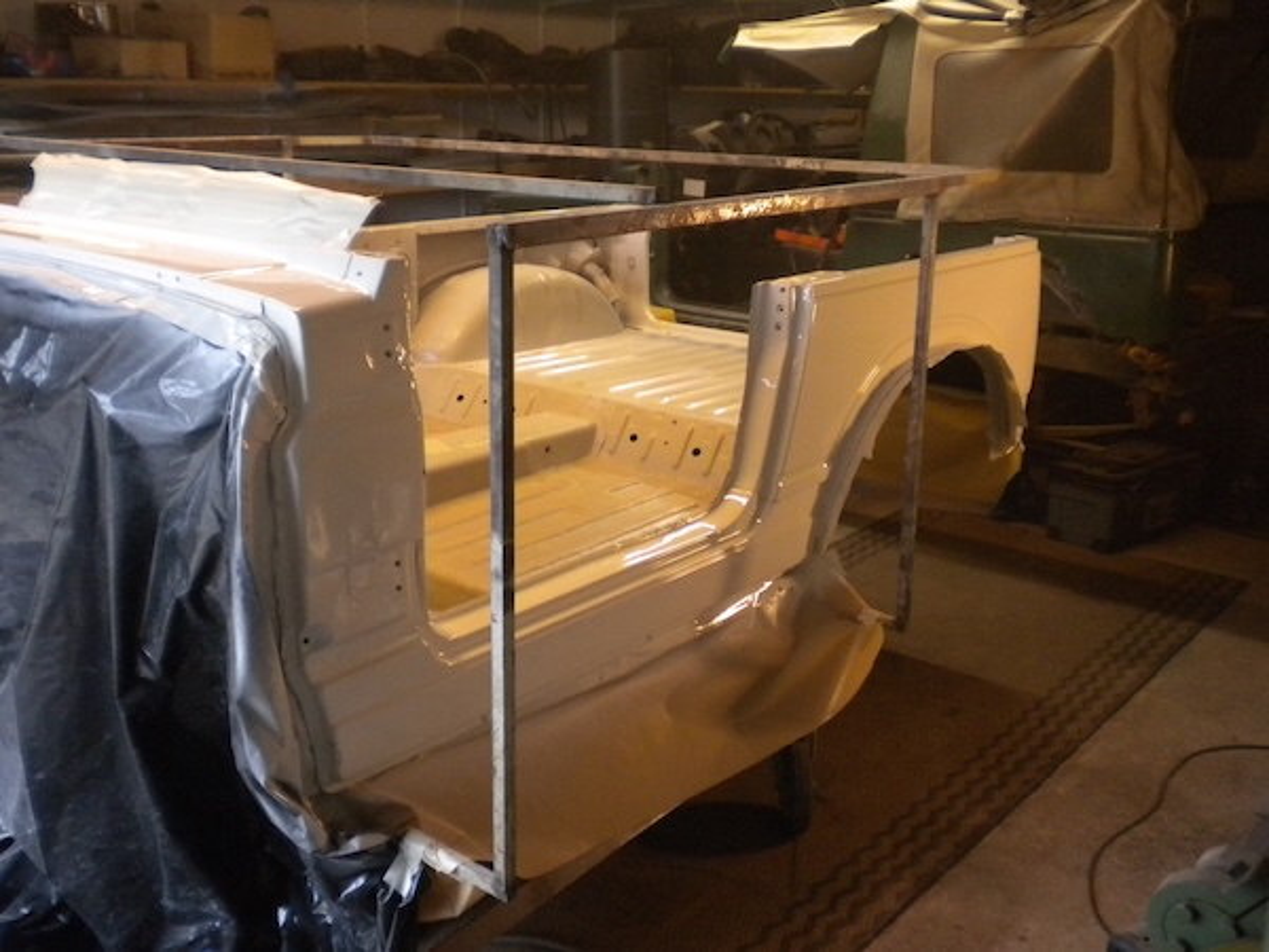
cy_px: 476
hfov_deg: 52.6
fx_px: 1283
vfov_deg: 40.7
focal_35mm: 35
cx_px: 634
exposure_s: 1/63.1
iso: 400
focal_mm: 6.3
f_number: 3.1
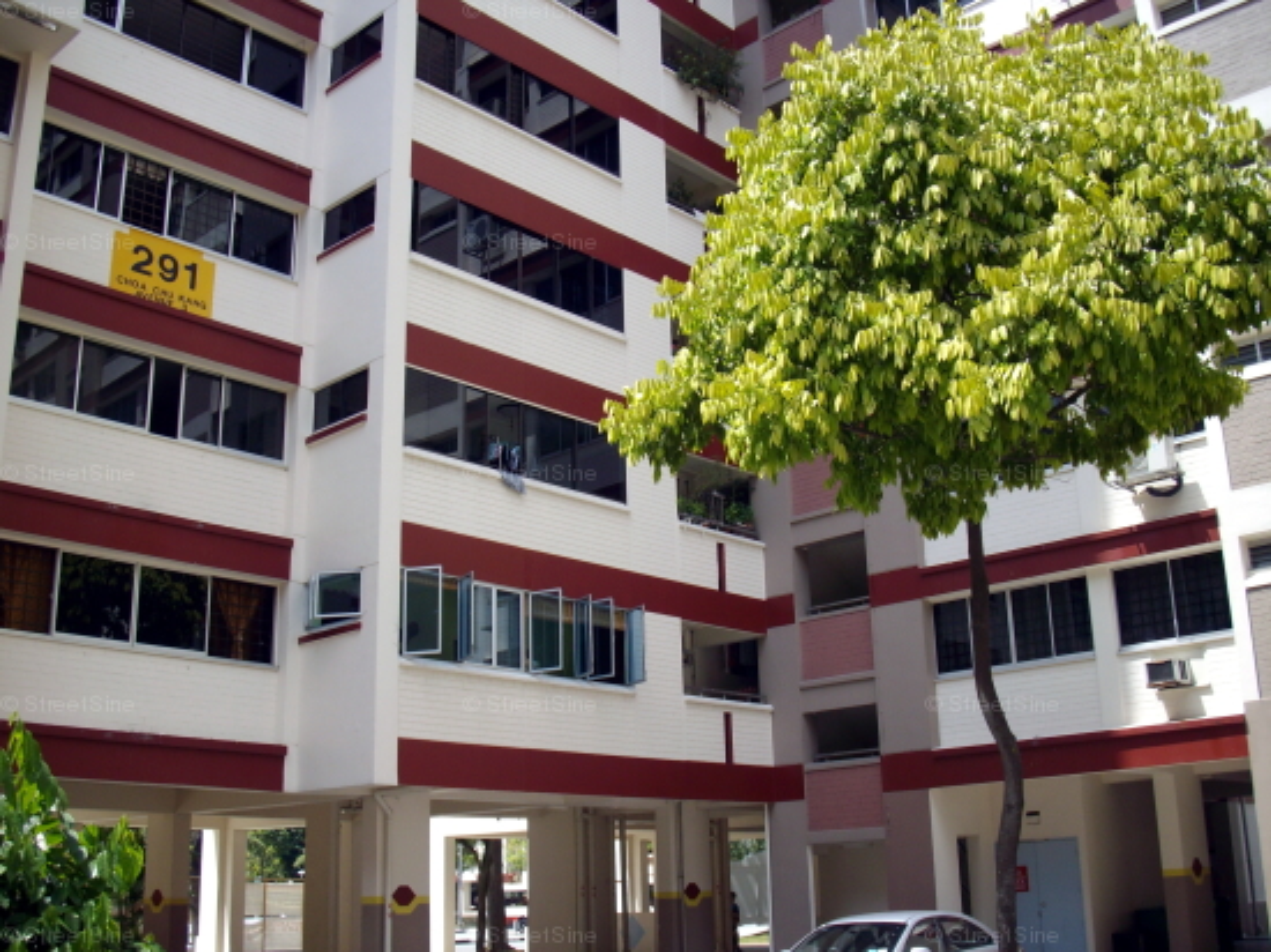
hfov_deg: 50.2
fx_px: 1358
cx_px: 636
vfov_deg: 38.6
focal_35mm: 37
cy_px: 476
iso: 80
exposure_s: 1/160
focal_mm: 6.2
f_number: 5.6
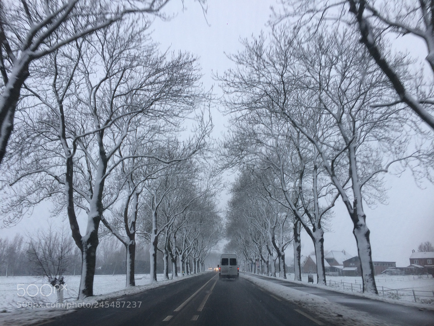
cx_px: 217
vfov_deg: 48.2
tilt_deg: +14.4
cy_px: 163
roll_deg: +0.1
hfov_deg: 61.7
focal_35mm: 29
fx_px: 364
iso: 32
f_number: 2.2
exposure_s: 1/127
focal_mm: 4.15
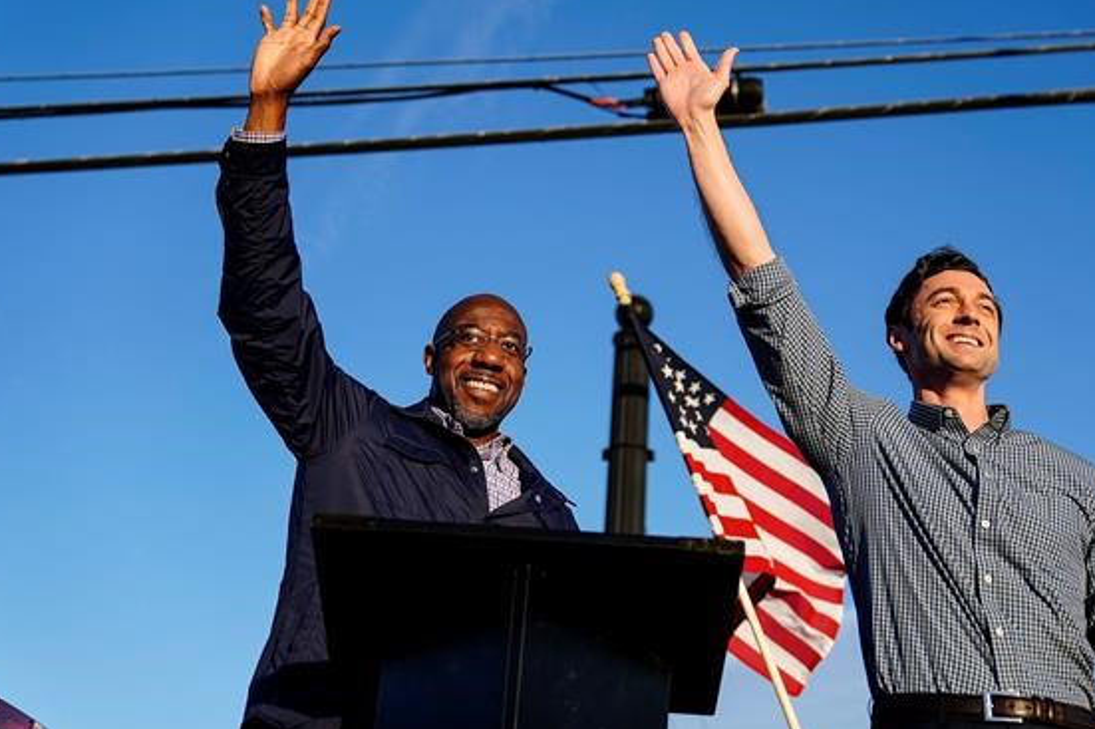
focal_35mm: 46
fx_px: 1399
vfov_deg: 29.2
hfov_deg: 42.7
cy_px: 327
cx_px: 622
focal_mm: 39
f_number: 2.8
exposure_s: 1/5000
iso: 400
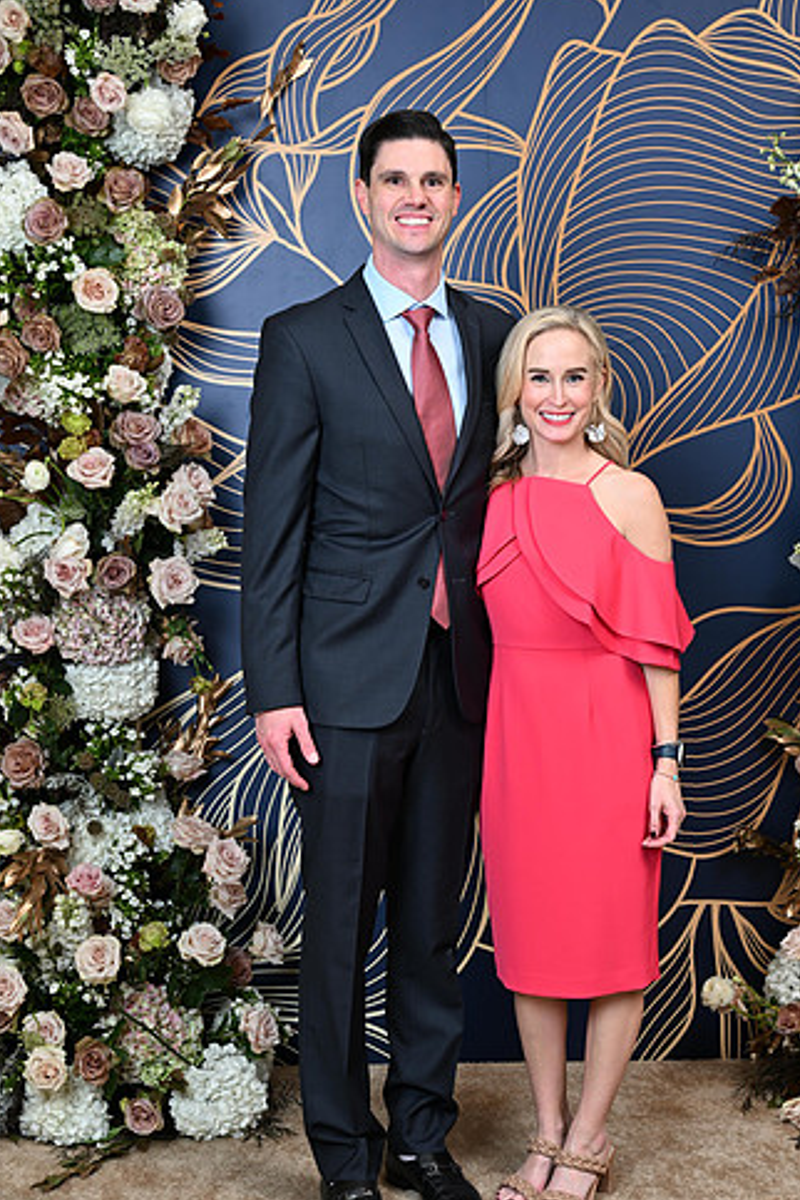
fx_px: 2000
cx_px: 466
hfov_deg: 22.6
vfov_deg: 33.3
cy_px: 688
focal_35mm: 60
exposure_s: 1/125
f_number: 5.6
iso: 125
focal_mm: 50
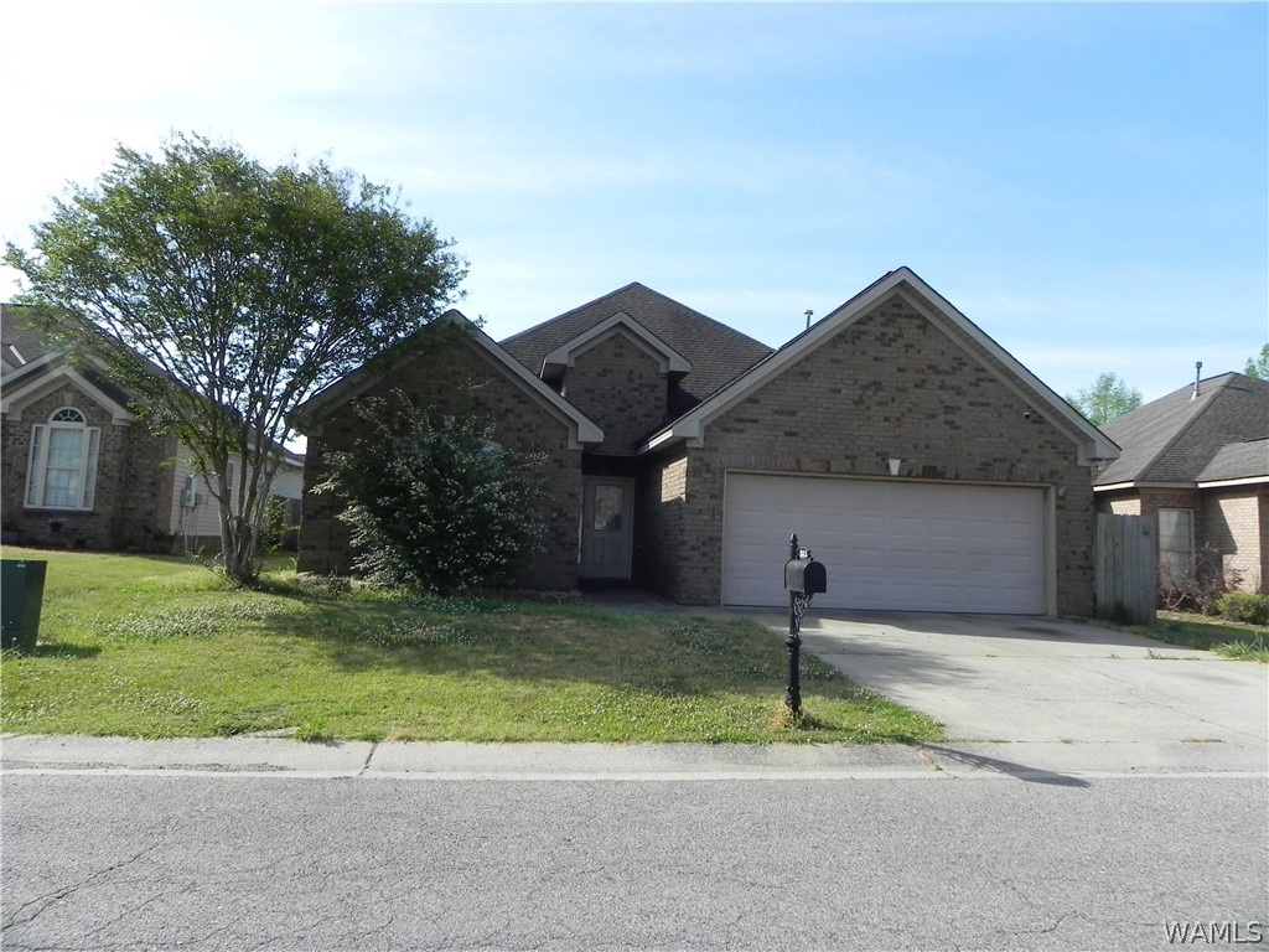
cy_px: 476
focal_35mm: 26
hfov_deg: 67.3
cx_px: 634
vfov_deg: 53.1
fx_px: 953
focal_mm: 4.6
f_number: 6.3
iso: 160
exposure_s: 1/360
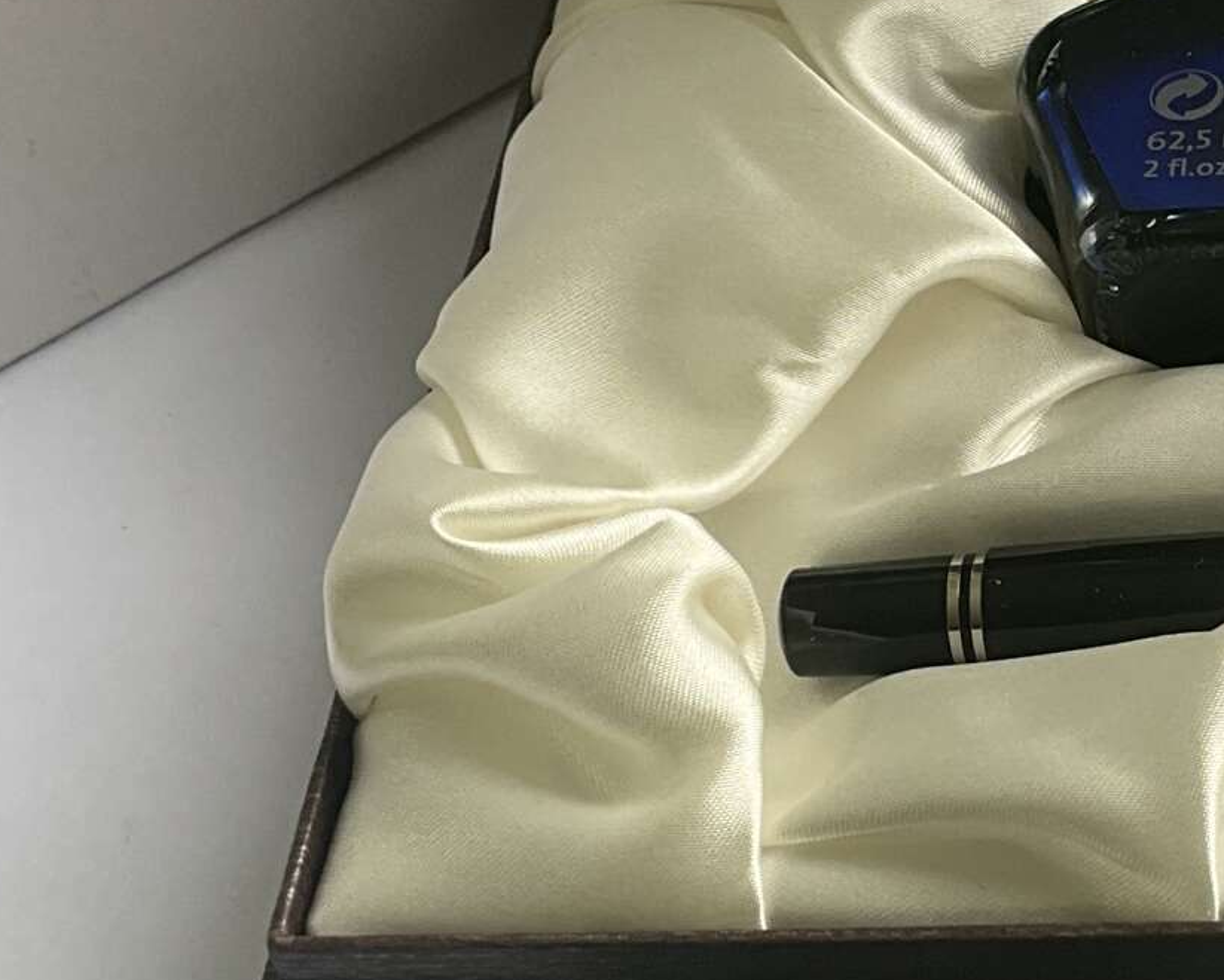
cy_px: 360
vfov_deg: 17.4
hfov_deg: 21.0
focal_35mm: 88
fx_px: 3189
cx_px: 1215
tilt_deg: -46.4
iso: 25
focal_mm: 3
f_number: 1.8
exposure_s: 1/122
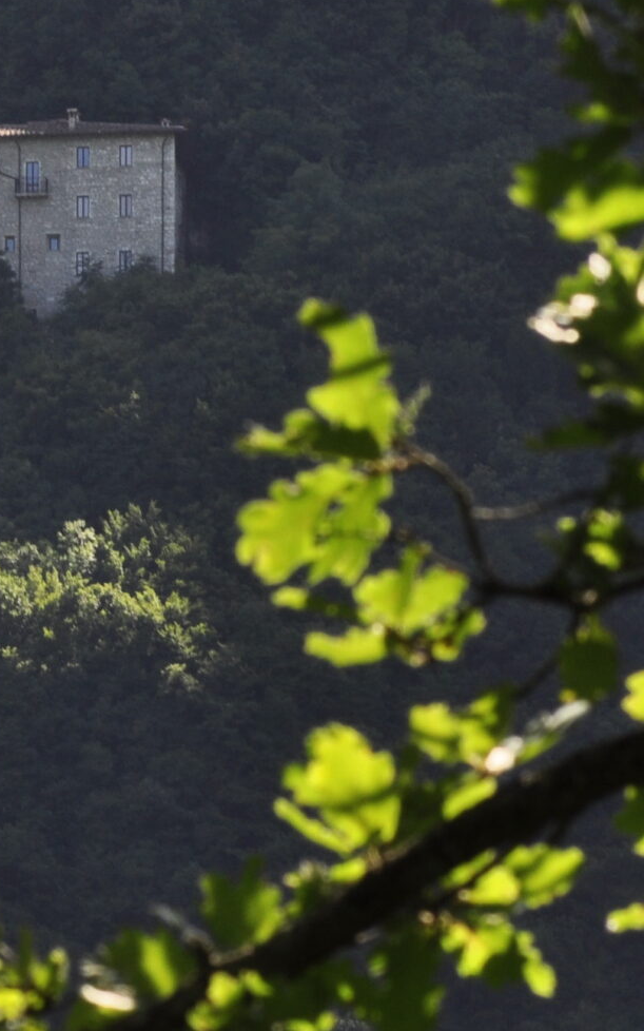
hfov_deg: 2.3
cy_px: 181
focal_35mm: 579
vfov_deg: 3.6
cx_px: -334
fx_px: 16273
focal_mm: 145
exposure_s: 1/80
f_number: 18
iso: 200
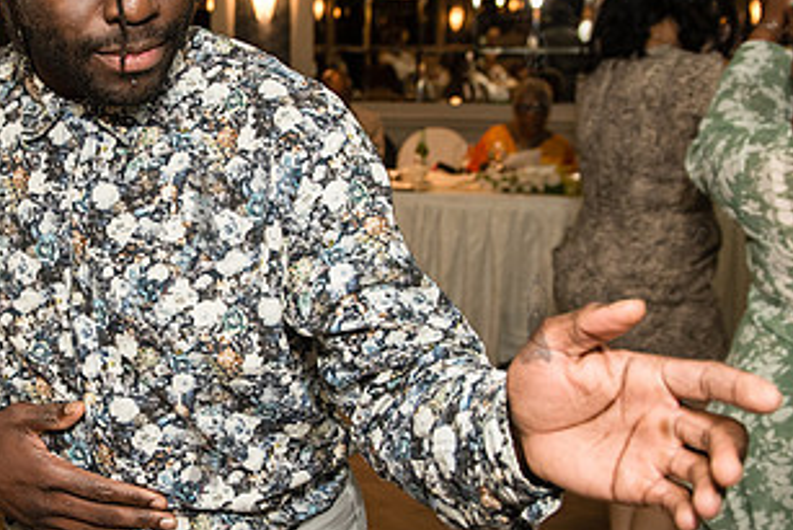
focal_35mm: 61
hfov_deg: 31.7
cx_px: 124
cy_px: 266
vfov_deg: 22.3
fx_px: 1344
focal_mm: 28
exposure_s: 1/160
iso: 1600
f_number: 3.5
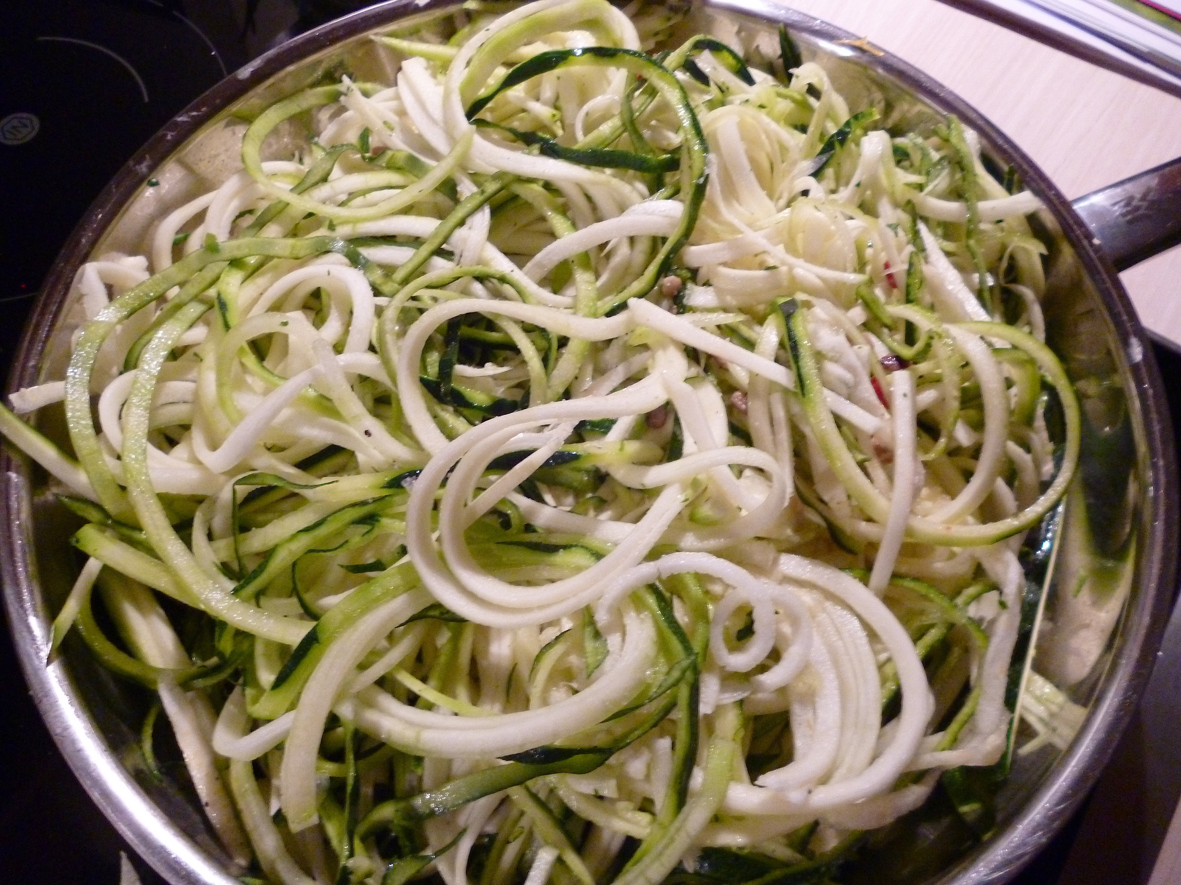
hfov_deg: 63.4
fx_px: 955
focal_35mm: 28
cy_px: 442
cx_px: 590
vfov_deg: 49.7
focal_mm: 5
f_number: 3.1
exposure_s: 1/8
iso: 400
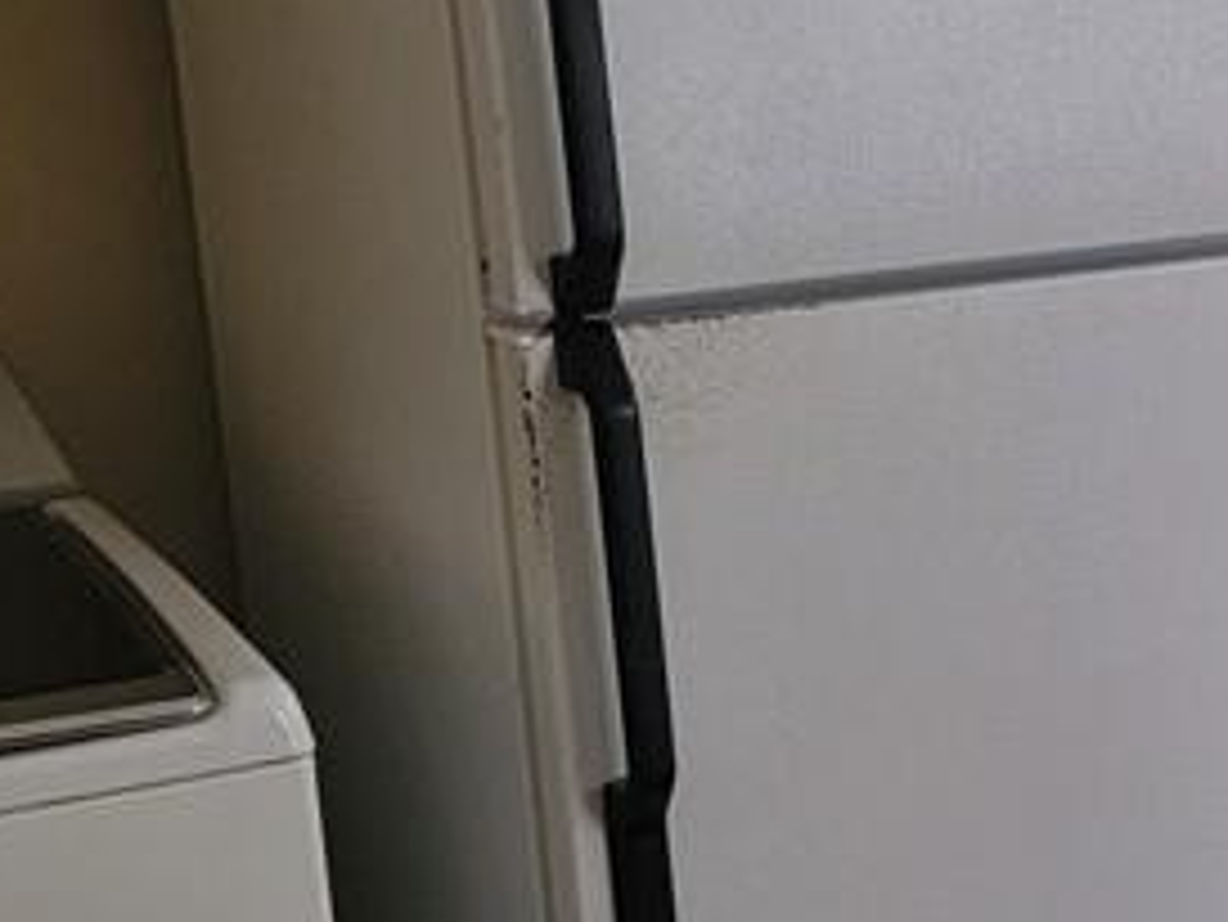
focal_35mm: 90
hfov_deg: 18.8
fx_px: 3194
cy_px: 459
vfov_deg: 16.4
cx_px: 1921
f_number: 1.8
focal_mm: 6.7
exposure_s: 1/120
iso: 250
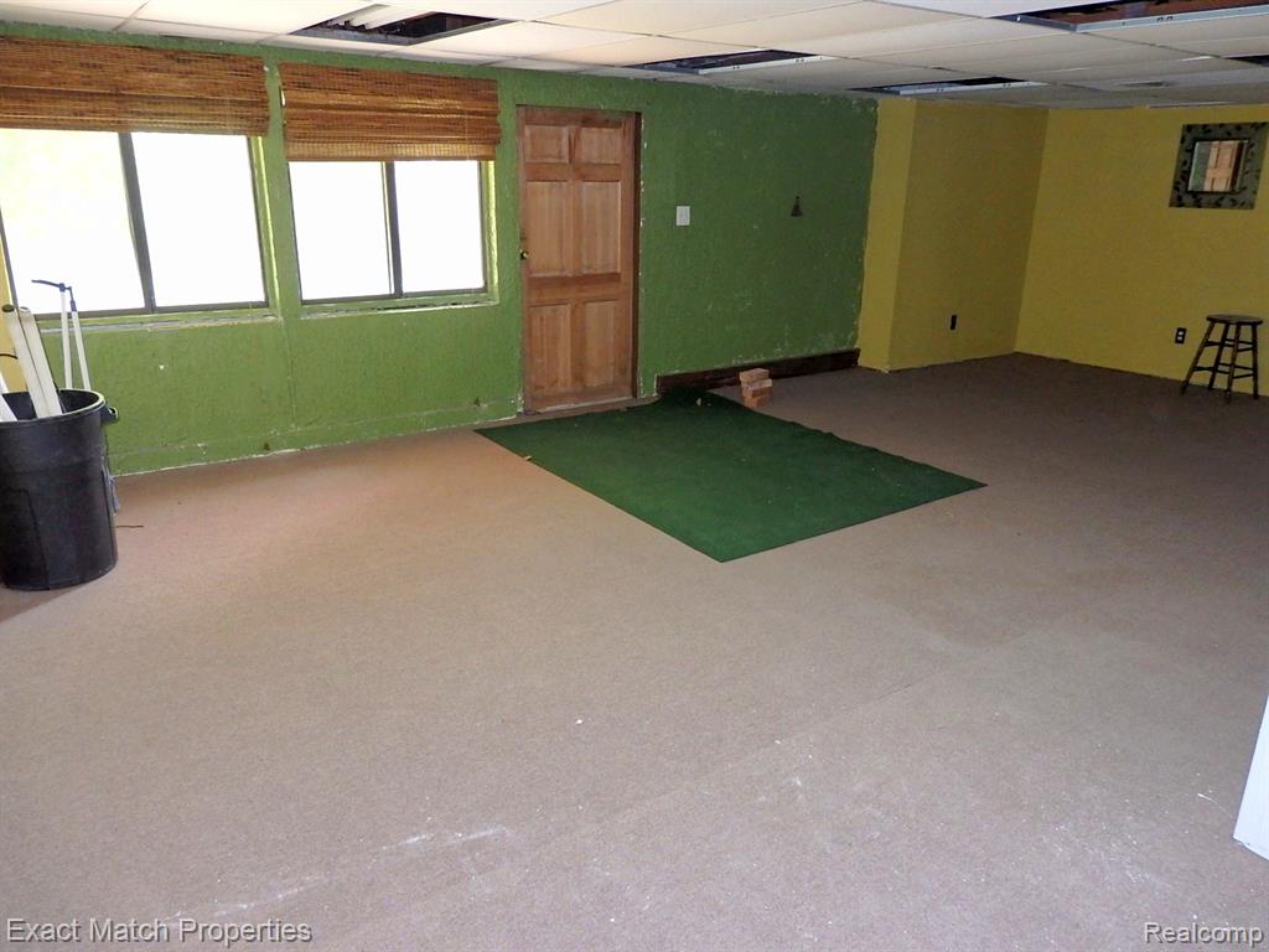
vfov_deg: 54.9
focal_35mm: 25
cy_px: 476
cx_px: 634
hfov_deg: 69.4
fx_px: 916
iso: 400
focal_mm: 4.5
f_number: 3
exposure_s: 1/30
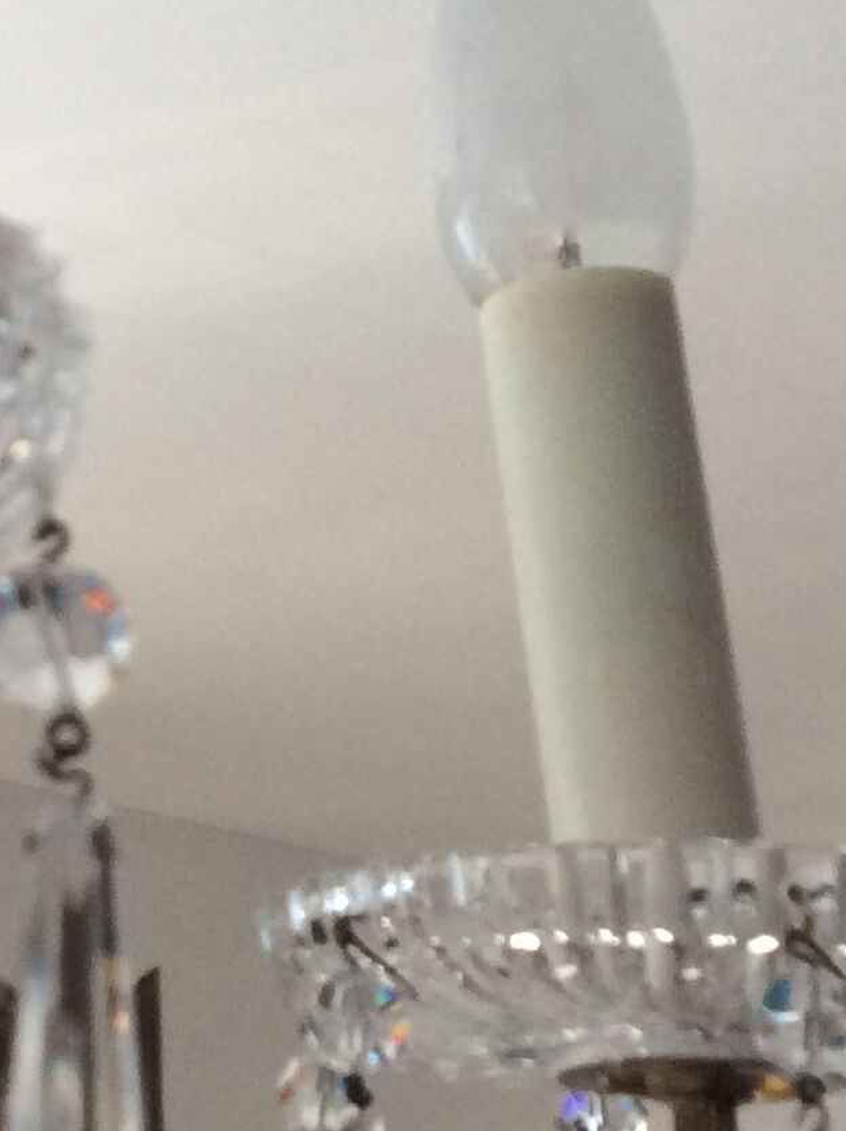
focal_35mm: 100
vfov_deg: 19.6
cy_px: 434
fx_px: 3264
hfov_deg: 14.6
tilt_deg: +21.1
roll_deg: +0.6
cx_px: 53
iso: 64
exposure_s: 1/100
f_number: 2.4
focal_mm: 3.3
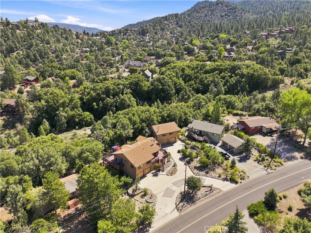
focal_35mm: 24
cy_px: 116
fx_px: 216
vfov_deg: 56.8
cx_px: 156
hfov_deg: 71.6
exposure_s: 1/1600
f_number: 2.8
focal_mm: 12.3
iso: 150
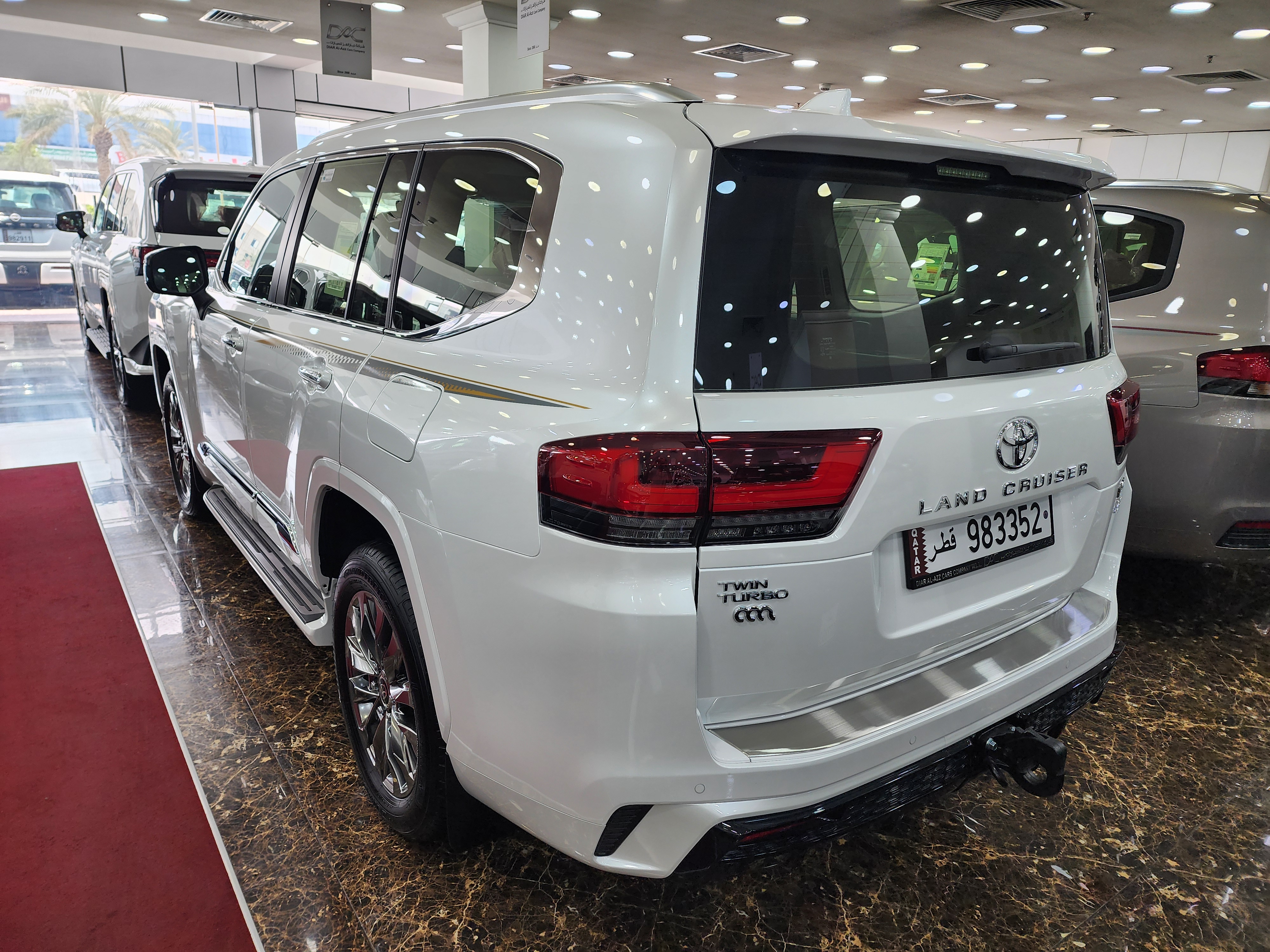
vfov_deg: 58.9
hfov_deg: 73.9
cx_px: 635
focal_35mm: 23
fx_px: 844
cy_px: 476
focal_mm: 6.4
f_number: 1.8
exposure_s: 1/180
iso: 64
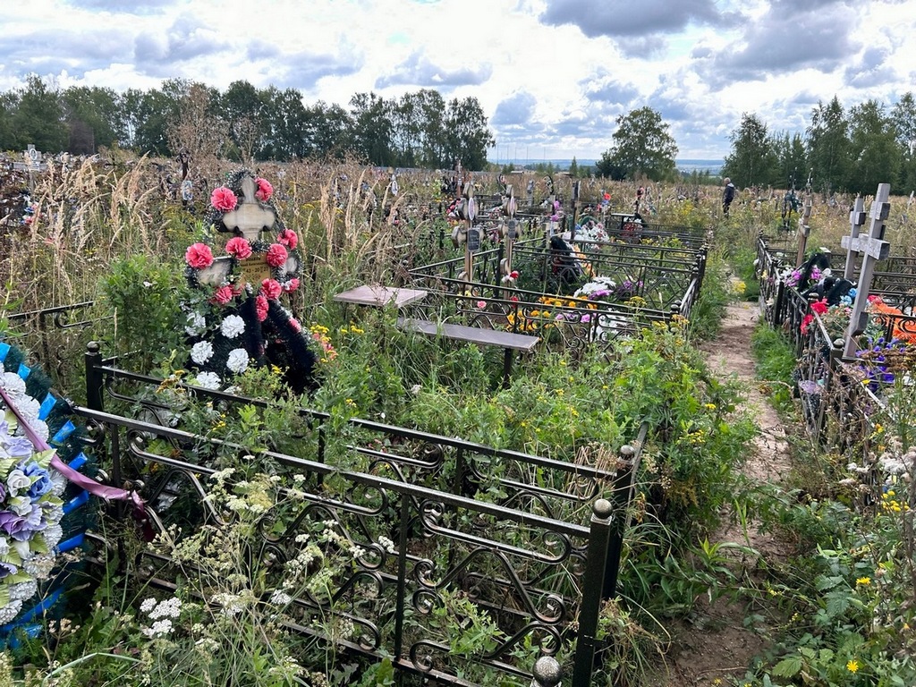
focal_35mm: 26
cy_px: 344
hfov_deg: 67.3
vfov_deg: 53.1
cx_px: 458
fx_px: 688
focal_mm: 5.7
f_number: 1.5
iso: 50
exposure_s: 1/718
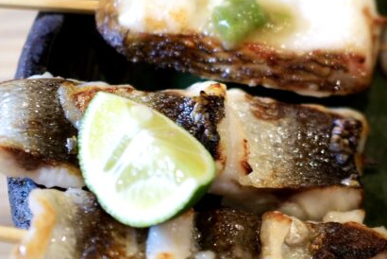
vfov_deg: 16.6
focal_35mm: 82
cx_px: 439
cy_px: 170
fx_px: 882
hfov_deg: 23.1
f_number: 1.7
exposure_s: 1/80
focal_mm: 28
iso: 400
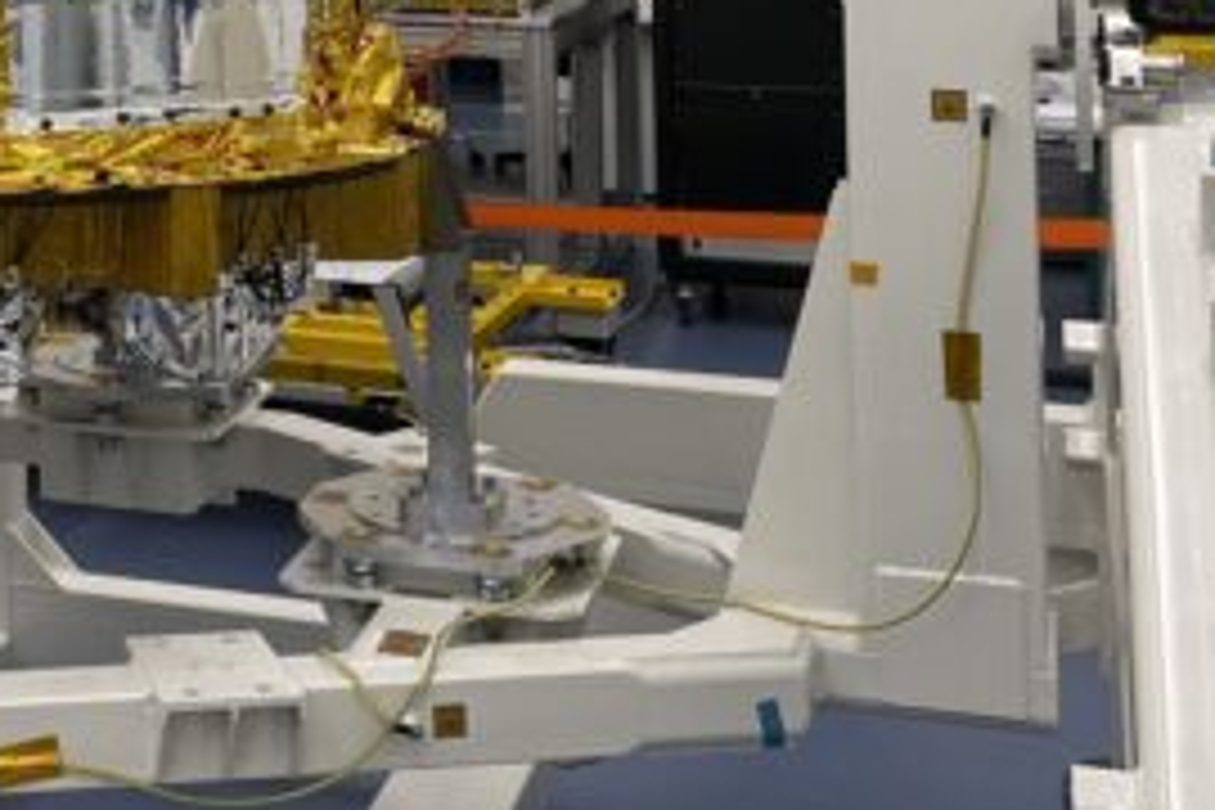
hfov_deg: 24.7
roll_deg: +1.7
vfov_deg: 16.7
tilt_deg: +0.8
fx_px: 2599
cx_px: -90
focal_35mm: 77
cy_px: -243
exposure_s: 1/100
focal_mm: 4.2
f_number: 1.6
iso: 80
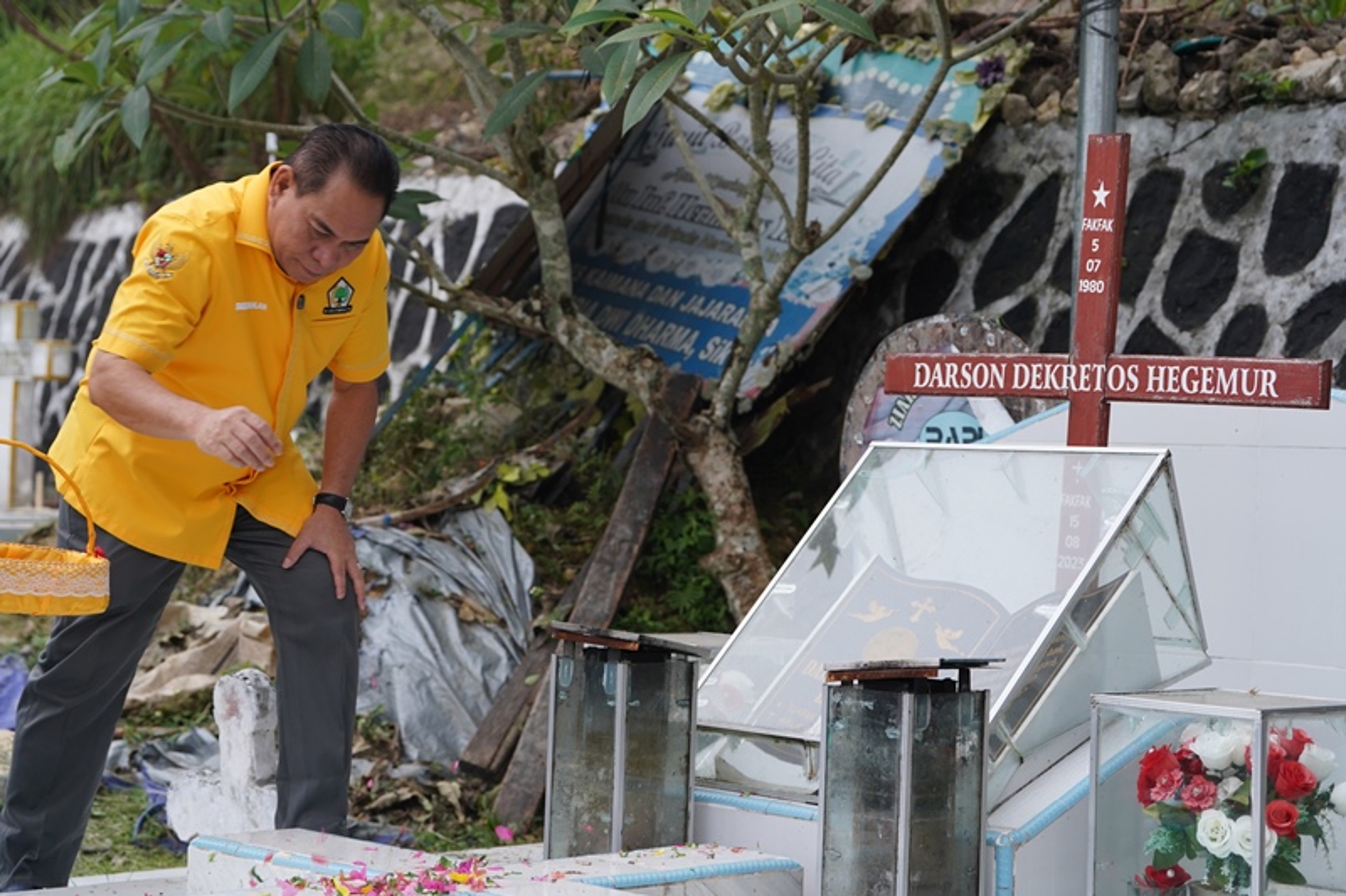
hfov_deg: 28.8
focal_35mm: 70
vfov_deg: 19.4
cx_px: 673
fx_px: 2617
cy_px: 448
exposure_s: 1/160
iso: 640
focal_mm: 70
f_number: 4
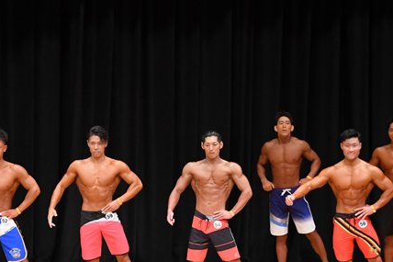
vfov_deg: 6.0
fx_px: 2510
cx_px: 131
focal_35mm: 230
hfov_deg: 8.9
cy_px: 193
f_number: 5.6
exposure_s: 1/400
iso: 4000
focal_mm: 85
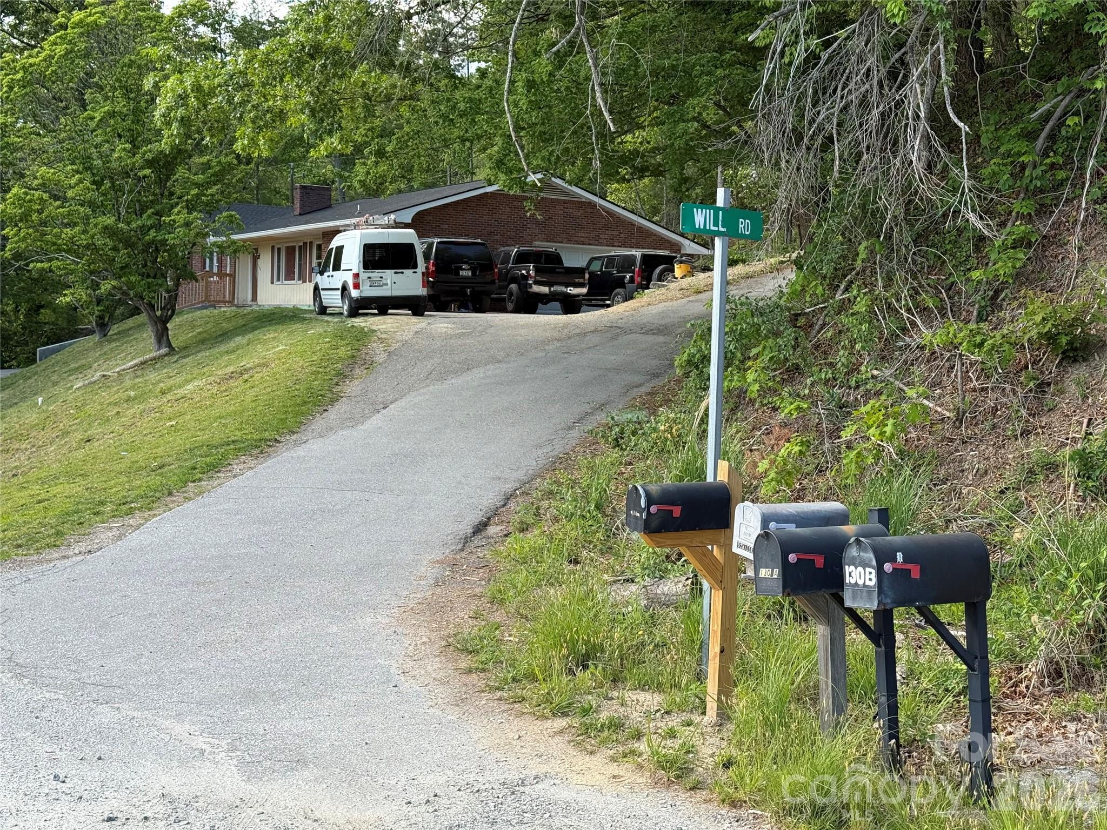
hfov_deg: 39.7
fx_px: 1535
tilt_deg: -3.3
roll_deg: -2.2
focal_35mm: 48
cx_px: 554
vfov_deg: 30.3
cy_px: 415
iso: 100
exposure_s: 1/733
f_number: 1.78
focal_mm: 6.76
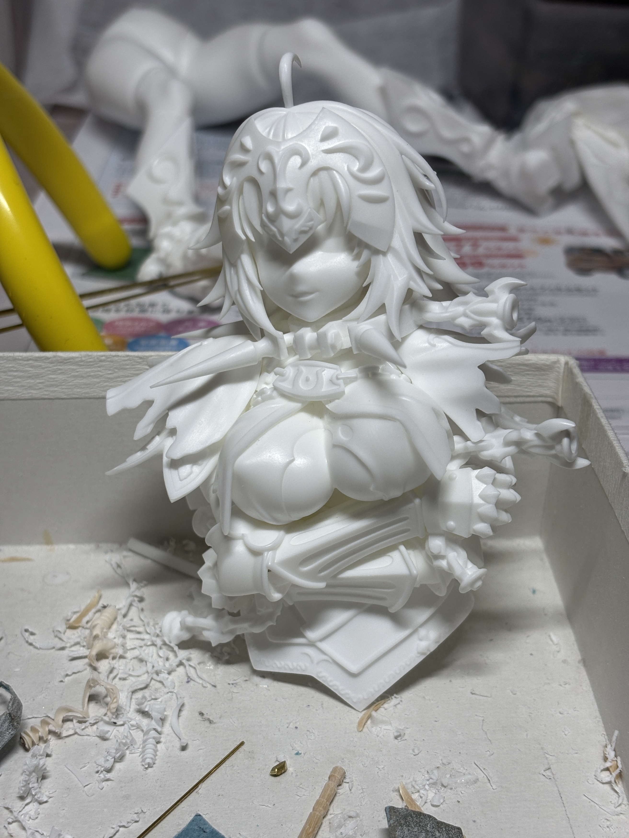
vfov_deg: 36.8
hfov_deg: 28.0
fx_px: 1260
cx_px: 314
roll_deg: -1.9
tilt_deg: -32.4
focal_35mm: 52
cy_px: 419
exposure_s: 1/100
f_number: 1.6
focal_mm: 5.96
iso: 40
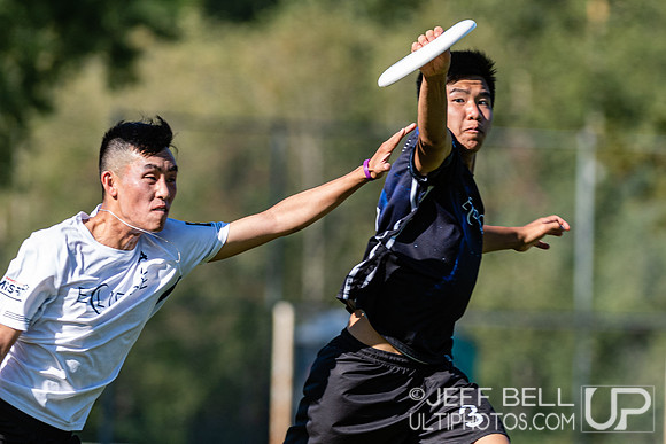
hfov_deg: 3.4
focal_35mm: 601
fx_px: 11127
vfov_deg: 2.3
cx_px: 513
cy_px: 269
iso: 280
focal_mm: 260
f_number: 4
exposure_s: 1/1000
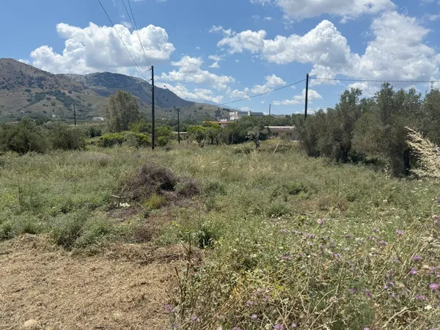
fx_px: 305
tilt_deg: -6.8
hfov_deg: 71.6
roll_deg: -0.6
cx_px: 220
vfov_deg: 56.8
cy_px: 165
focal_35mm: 24
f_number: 1.78
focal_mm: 6.76
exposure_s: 1/5319
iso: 80
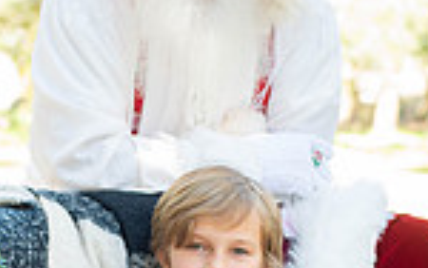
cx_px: 188
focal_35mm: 153
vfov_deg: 8.5
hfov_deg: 13.7
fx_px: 1786
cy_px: 294
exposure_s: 1/60
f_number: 4
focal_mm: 50
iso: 100
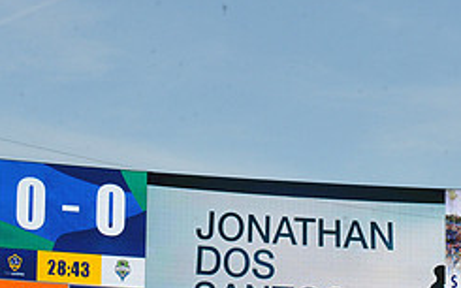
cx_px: 271
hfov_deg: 10.6
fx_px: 2487
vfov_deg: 6.6
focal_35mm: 198
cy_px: 248
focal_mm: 82
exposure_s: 1/1000
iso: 1600
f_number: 16
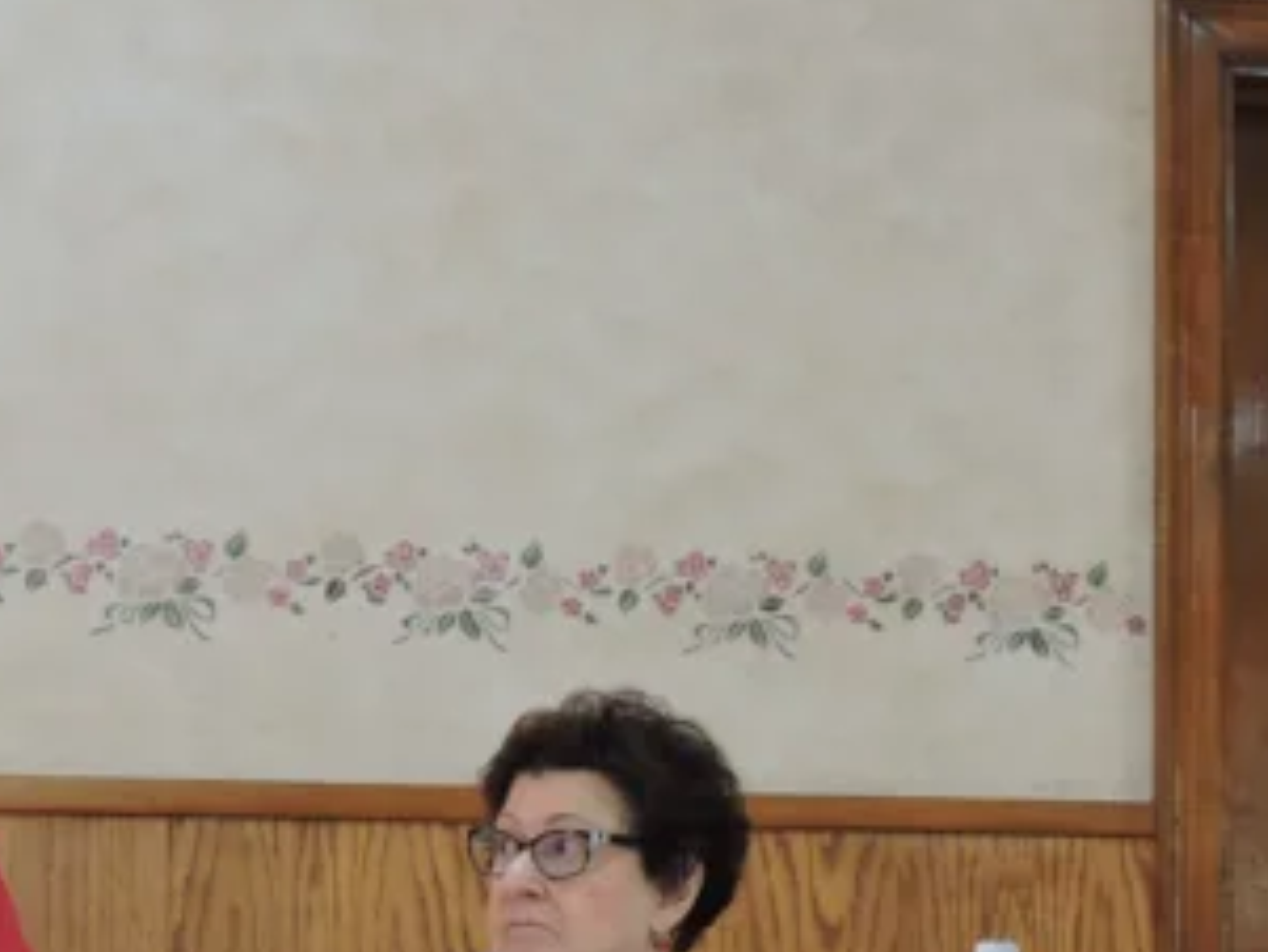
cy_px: 1007
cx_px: 600
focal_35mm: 155
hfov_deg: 12.7
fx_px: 5680
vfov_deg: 9.5
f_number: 3.9
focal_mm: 12.5
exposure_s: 1/20
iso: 400
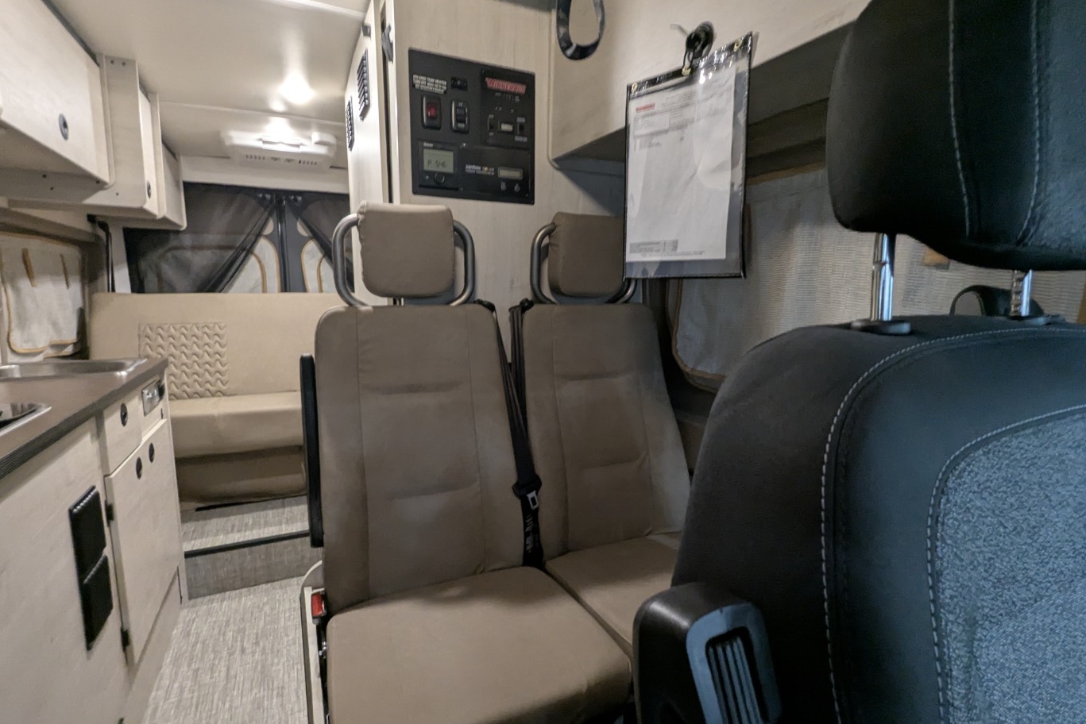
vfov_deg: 70.5
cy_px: 370
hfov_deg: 93.3
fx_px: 513
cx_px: 543
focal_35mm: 17
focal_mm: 2.35
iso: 201
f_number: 2.2
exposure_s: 1/24
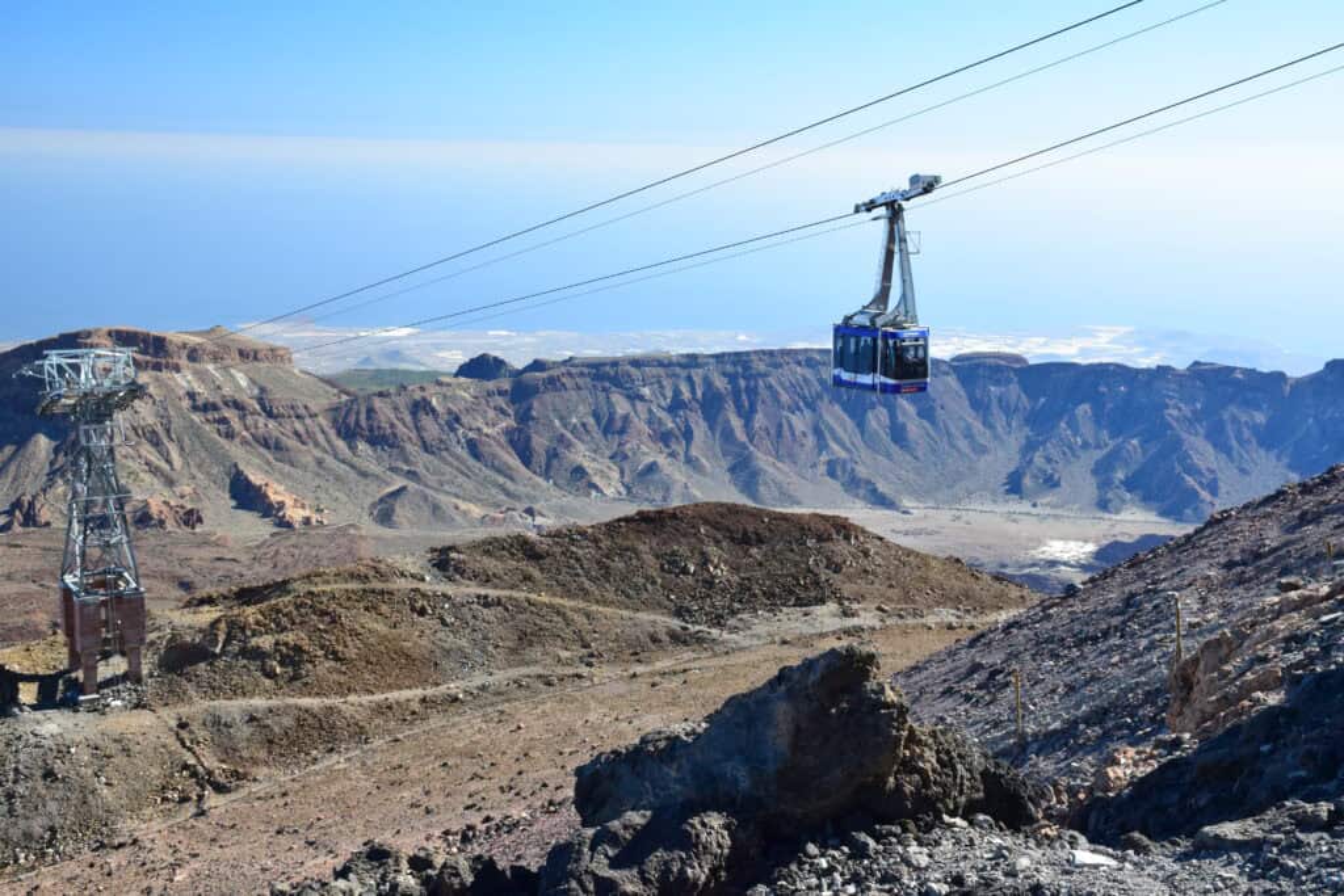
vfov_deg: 29.9
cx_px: 672
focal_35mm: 45
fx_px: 1680
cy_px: 448
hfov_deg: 43.6
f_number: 13
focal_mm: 30
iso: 800
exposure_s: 1/160
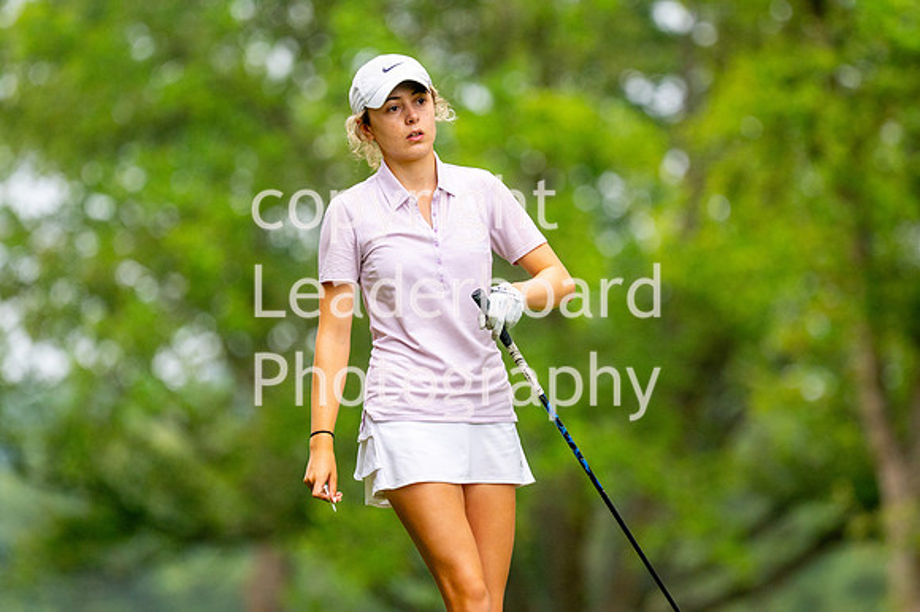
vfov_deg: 3.1
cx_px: 460
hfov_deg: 4.6
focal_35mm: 450
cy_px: 306
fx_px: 11493
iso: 400
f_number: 4.5
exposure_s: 1/1600
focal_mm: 300
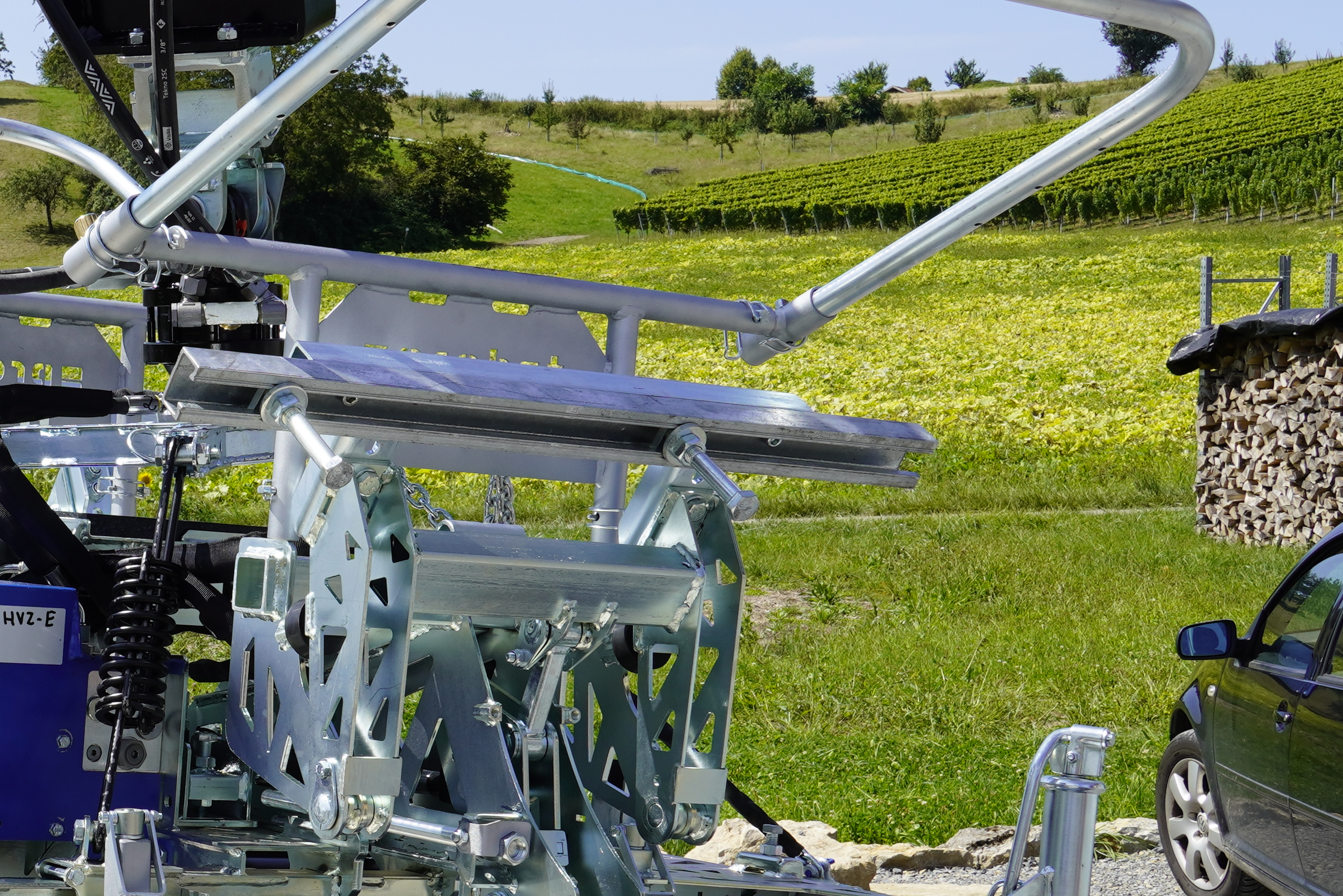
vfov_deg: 15.7
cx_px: 34
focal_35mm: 87
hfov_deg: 22.5
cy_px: 538
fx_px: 3252
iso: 100
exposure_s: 1/125
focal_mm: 25
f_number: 10
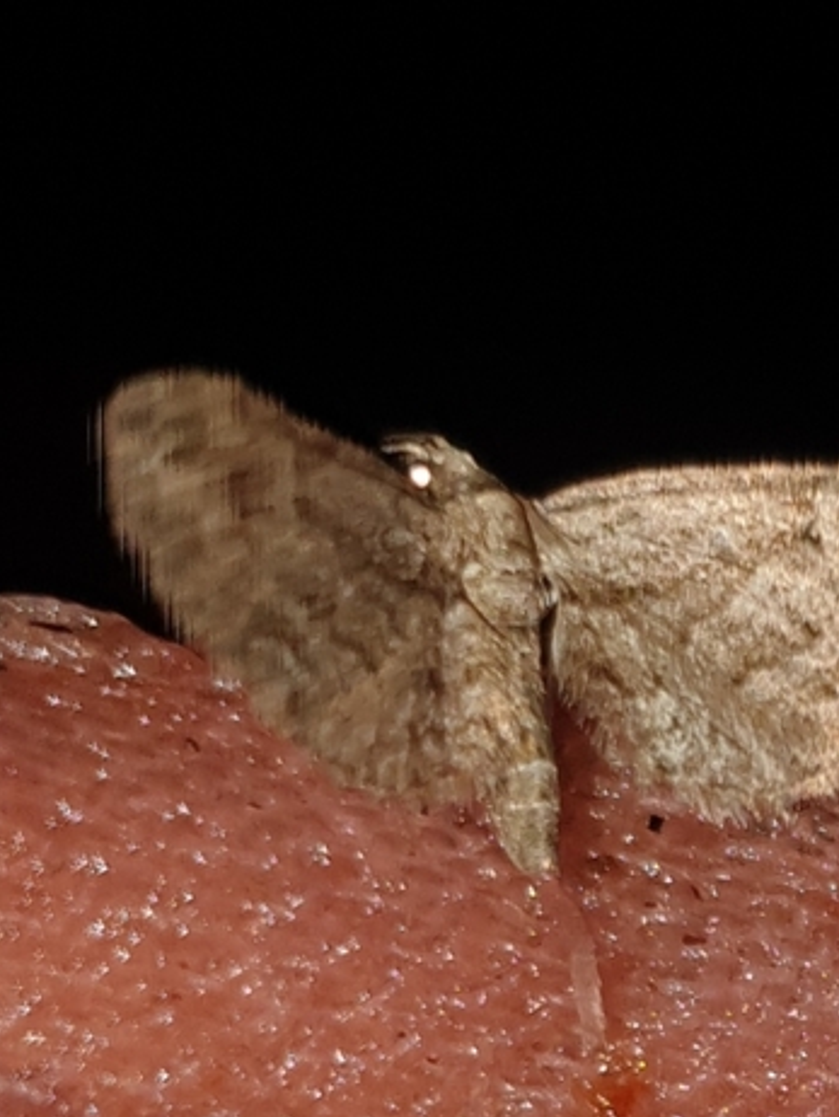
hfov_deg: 39.2
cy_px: 554
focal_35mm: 36
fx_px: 1162
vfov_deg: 51.3
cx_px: 559
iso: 50
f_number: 1.5
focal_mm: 4.3
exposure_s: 1/1279
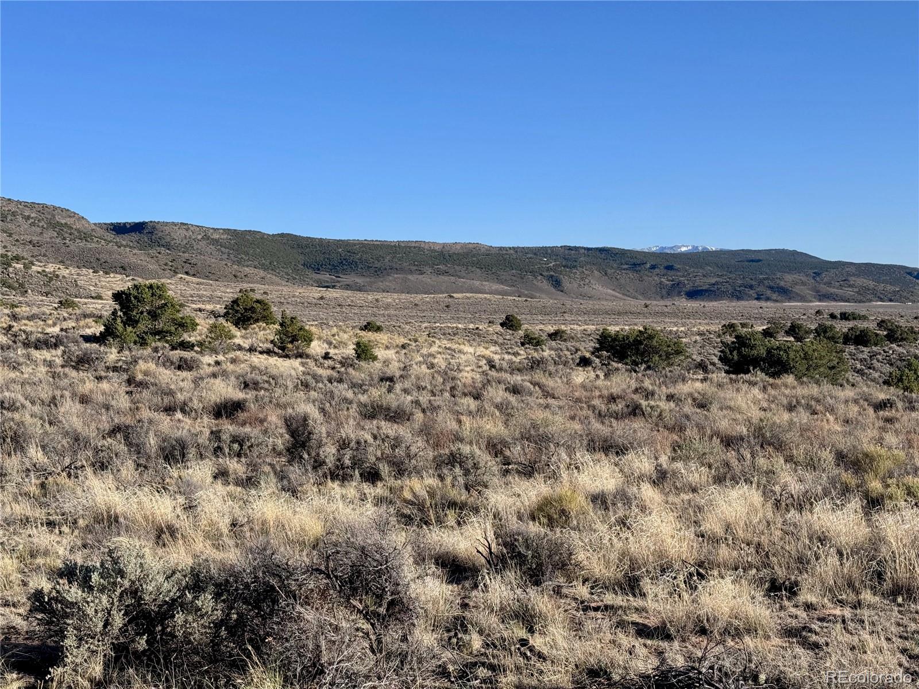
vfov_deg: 30.3
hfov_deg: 39.7
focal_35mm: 48
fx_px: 1274
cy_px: 344
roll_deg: +1.4
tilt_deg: -2.3
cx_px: 460
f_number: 1.78
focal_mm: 6.76
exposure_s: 1/3817
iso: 64
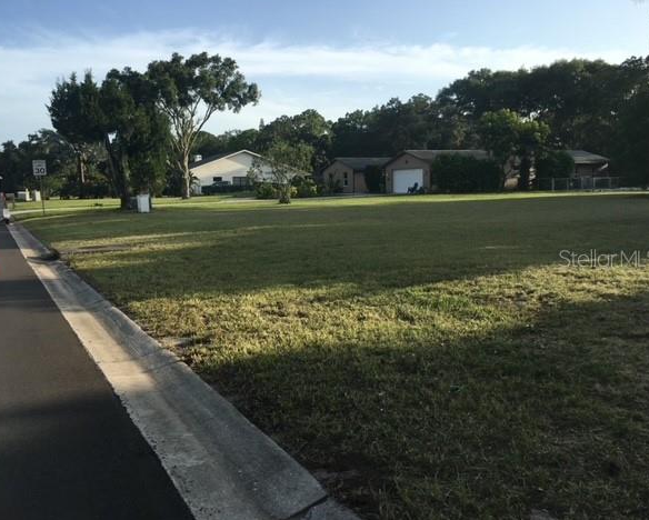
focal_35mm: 31
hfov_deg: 57.1
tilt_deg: -5.4
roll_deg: +1.5
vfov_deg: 47.2
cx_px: 308
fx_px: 596
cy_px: 258
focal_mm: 4.15
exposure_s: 1/874
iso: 25
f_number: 2.2
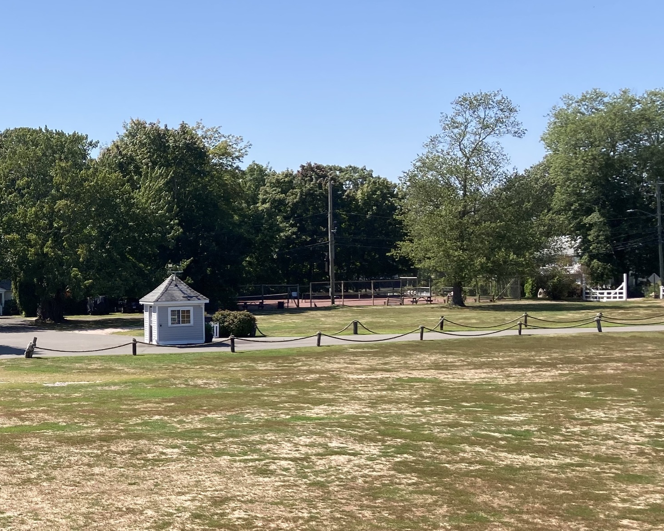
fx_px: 1120
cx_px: 82
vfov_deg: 26.5
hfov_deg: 31.6
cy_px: 369
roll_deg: +1.8
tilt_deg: -4.6
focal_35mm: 57
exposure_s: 1/1675
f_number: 1.8
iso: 20
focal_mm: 3.99
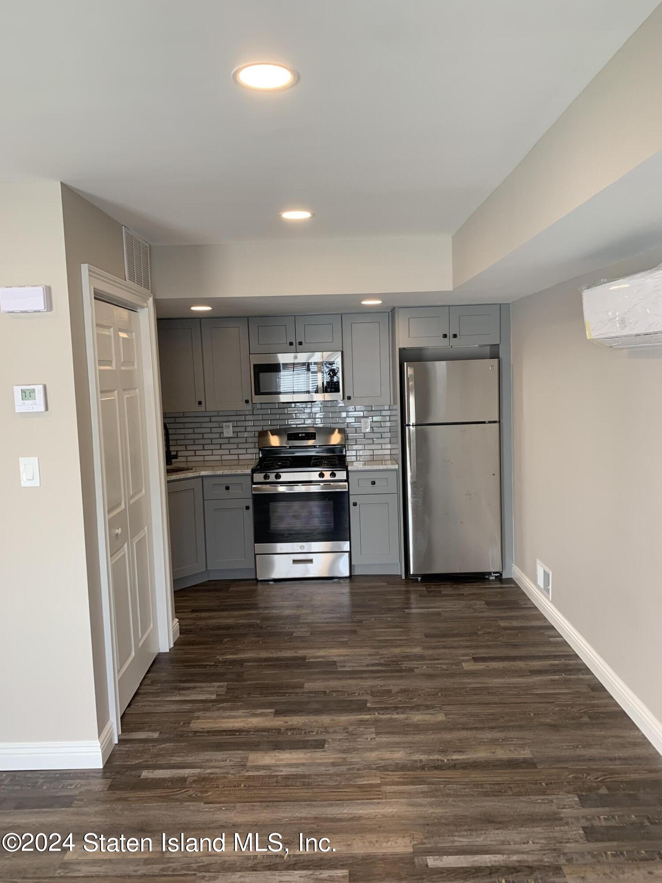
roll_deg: +1.7
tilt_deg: -4.4
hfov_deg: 53.1
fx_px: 663
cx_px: 331
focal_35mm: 26
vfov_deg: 67.3
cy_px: 442
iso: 64
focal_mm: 4.25
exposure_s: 1/121
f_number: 1.8
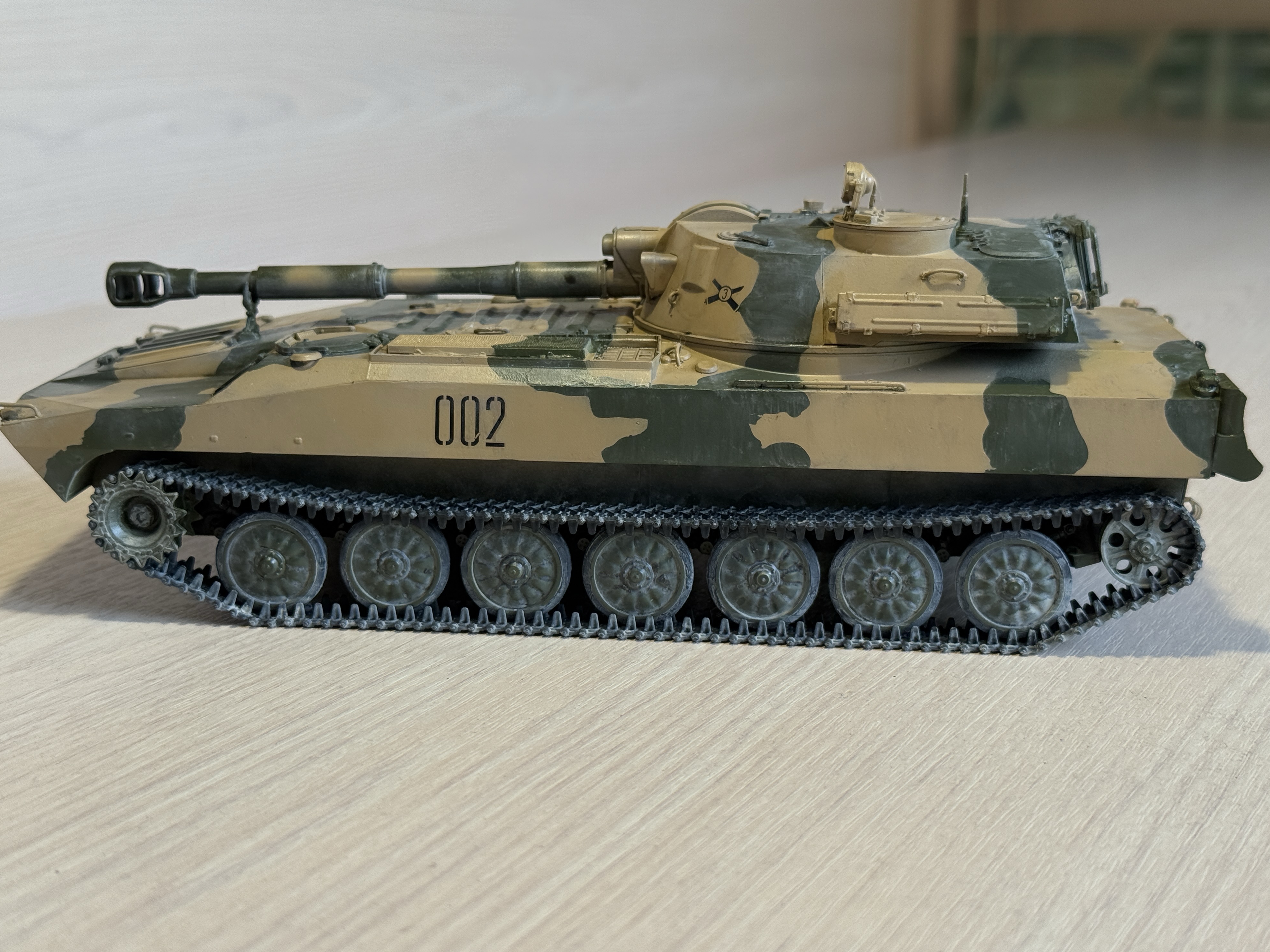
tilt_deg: -13.5
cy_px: 474
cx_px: 625
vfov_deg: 29.7
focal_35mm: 49
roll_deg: +0.8
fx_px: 1798
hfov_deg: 38.9
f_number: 1.78
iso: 80
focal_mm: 6.76
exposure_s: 1/281
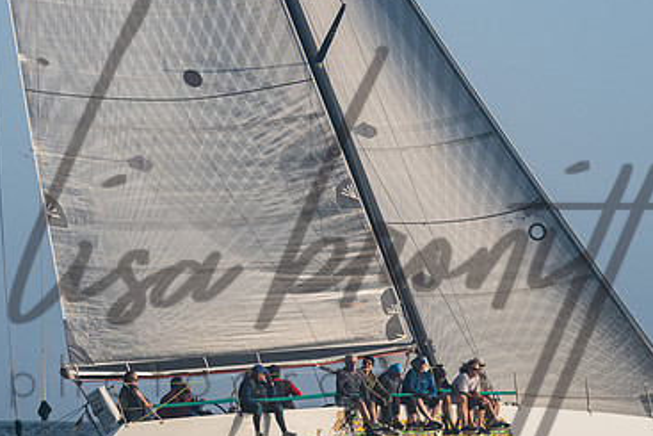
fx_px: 4246
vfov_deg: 5.9
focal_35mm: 234
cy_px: 196
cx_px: 420
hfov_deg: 8.8
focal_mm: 101
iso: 400
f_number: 8
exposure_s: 1/800
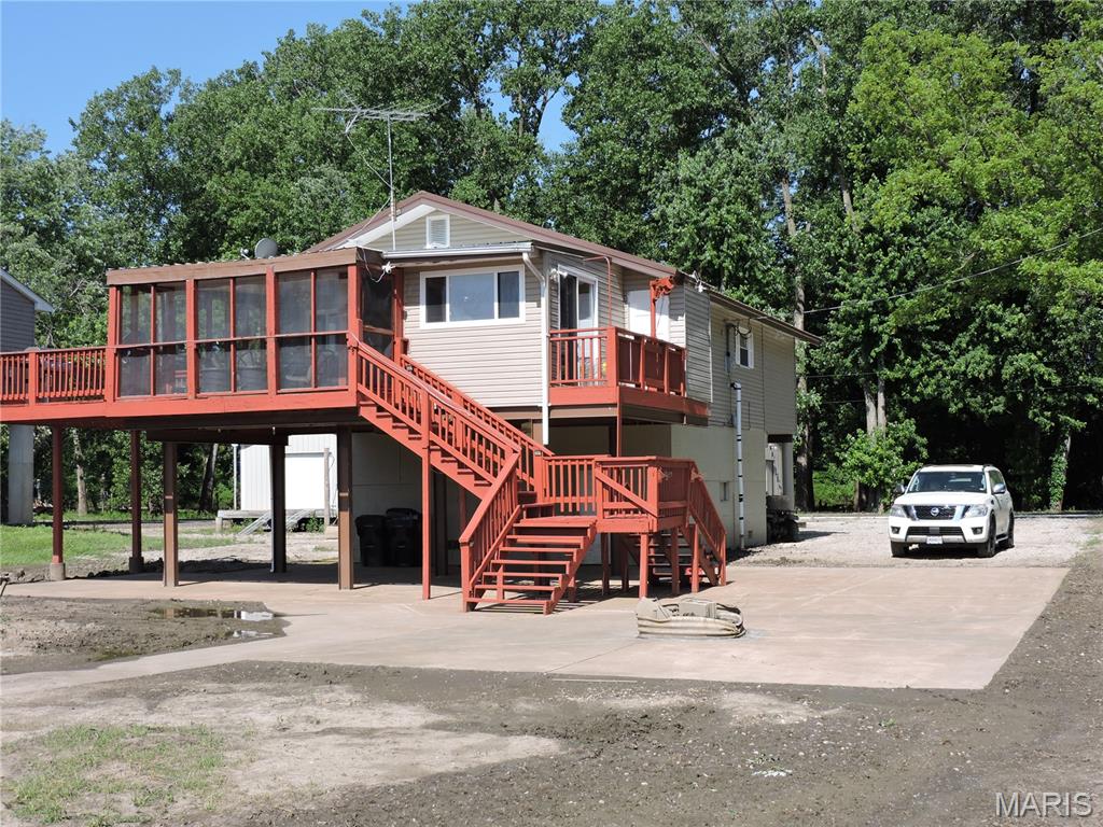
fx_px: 1498
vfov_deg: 30.9
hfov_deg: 40.4
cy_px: 414
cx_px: 552
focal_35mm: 47
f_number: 3.5
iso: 100
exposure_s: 1/800
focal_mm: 8.4
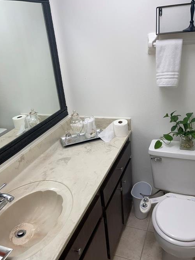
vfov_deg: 59.8
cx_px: 97
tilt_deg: -26.0
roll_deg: +6.0
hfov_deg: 46.8
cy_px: 144
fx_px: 225
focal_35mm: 30
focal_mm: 4.2
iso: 64
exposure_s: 1/120
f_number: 1.6
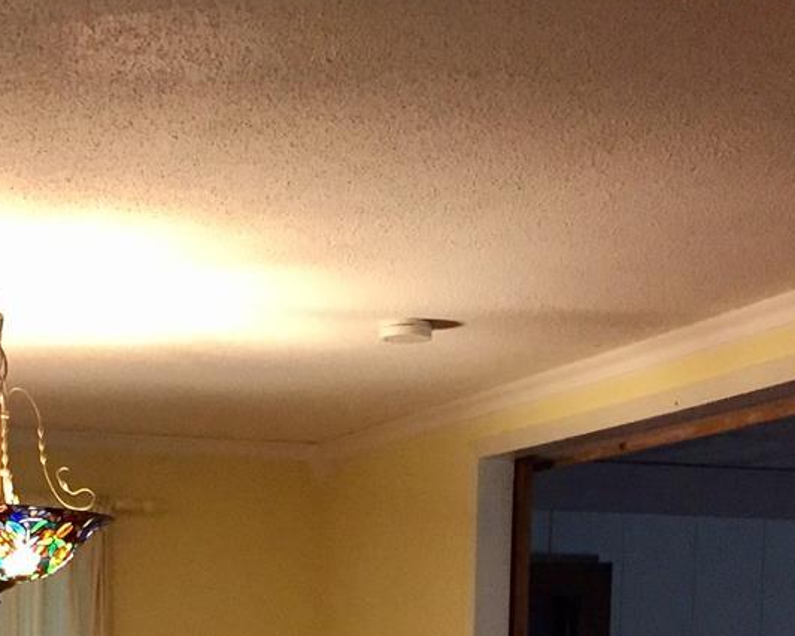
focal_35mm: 85
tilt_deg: -4.4
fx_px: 1999
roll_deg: +0.5
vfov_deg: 16.8
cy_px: 882
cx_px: 145
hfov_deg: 22.2
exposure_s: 1/24
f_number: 2.2
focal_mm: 4.15
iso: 250
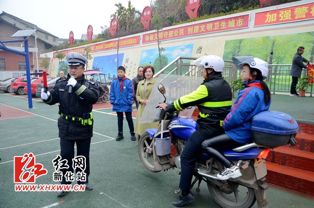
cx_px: 157
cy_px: 104
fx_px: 235
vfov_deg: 47.7
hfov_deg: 67.5
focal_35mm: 27
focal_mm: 18
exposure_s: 1/80
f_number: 4.5
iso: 400
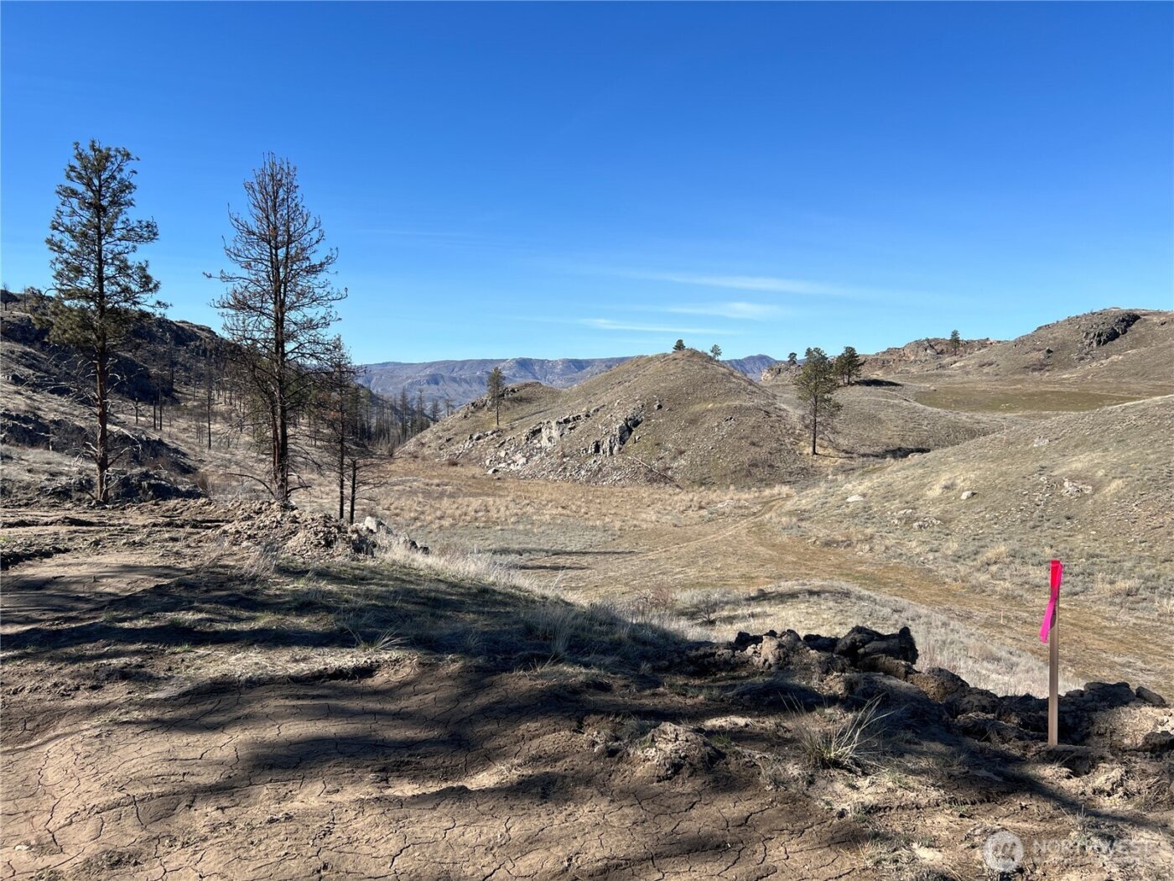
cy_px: 440
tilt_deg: -2.8
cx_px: 587
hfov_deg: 67.3
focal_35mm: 26
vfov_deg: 53.1
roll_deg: +0.1
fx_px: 882
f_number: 1.5
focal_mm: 5.7
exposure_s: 1/3831
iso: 50
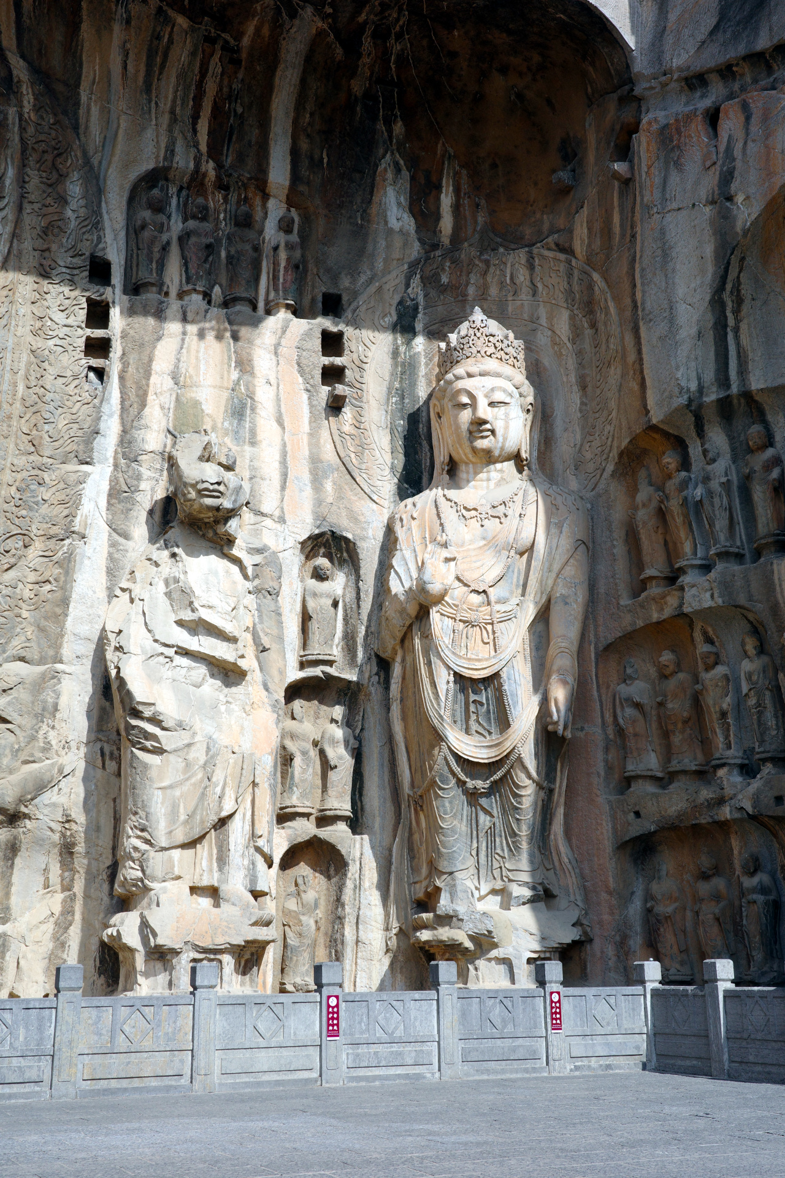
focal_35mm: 40
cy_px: 589
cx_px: 392
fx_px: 1308
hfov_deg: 33.4
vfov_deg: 48.5
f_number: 5.6
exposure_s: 1/640
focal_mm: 26
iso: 200
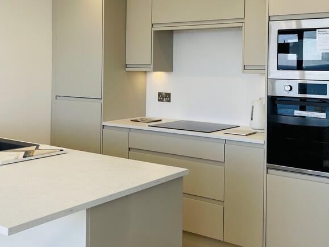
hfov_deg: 41.2
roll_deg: -1.1
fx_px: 437
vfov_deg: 31.1
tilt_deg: -0.6
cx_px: 168
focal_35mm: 46
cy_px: 72
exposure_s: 1/256
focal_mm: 5.1
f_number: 1.6
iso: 32
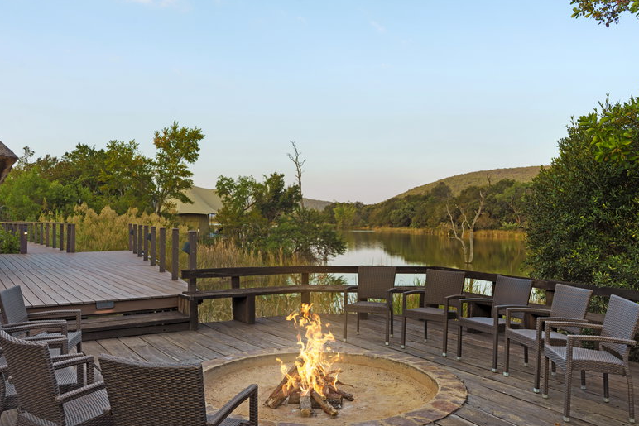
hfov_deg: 63.6
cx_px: 315
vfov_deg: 45.0
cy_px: 217
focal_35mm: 29
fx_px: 515
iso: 100
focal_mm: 28
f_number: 8
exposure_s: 1/25
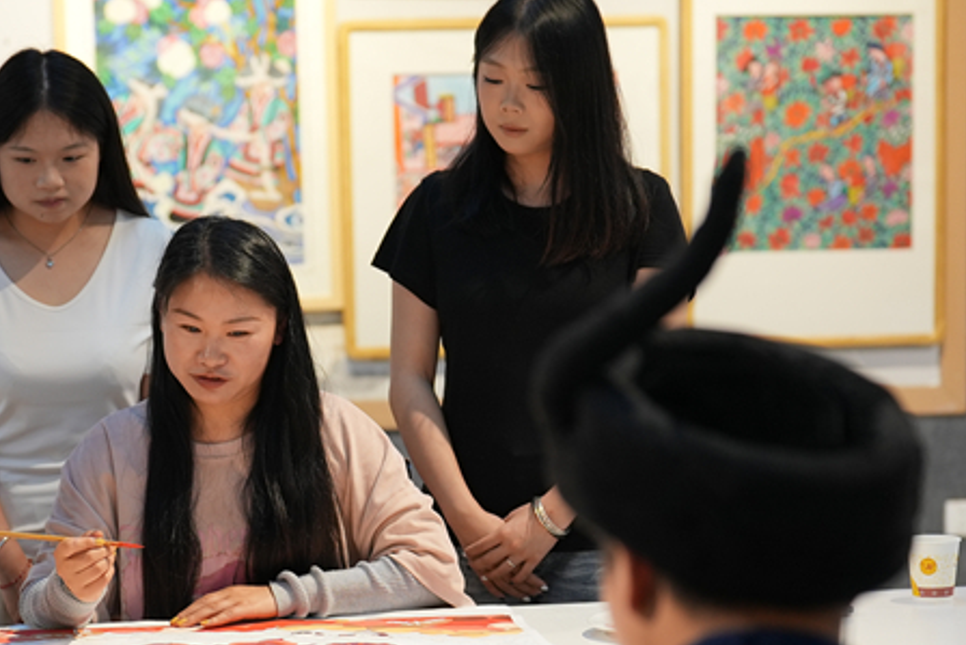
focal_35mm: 125
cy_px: 509
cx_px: 369
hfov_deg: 16.4
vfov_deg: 10.9
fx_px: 3355
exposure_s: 1/125
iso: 640
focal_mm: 70
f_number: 2.8
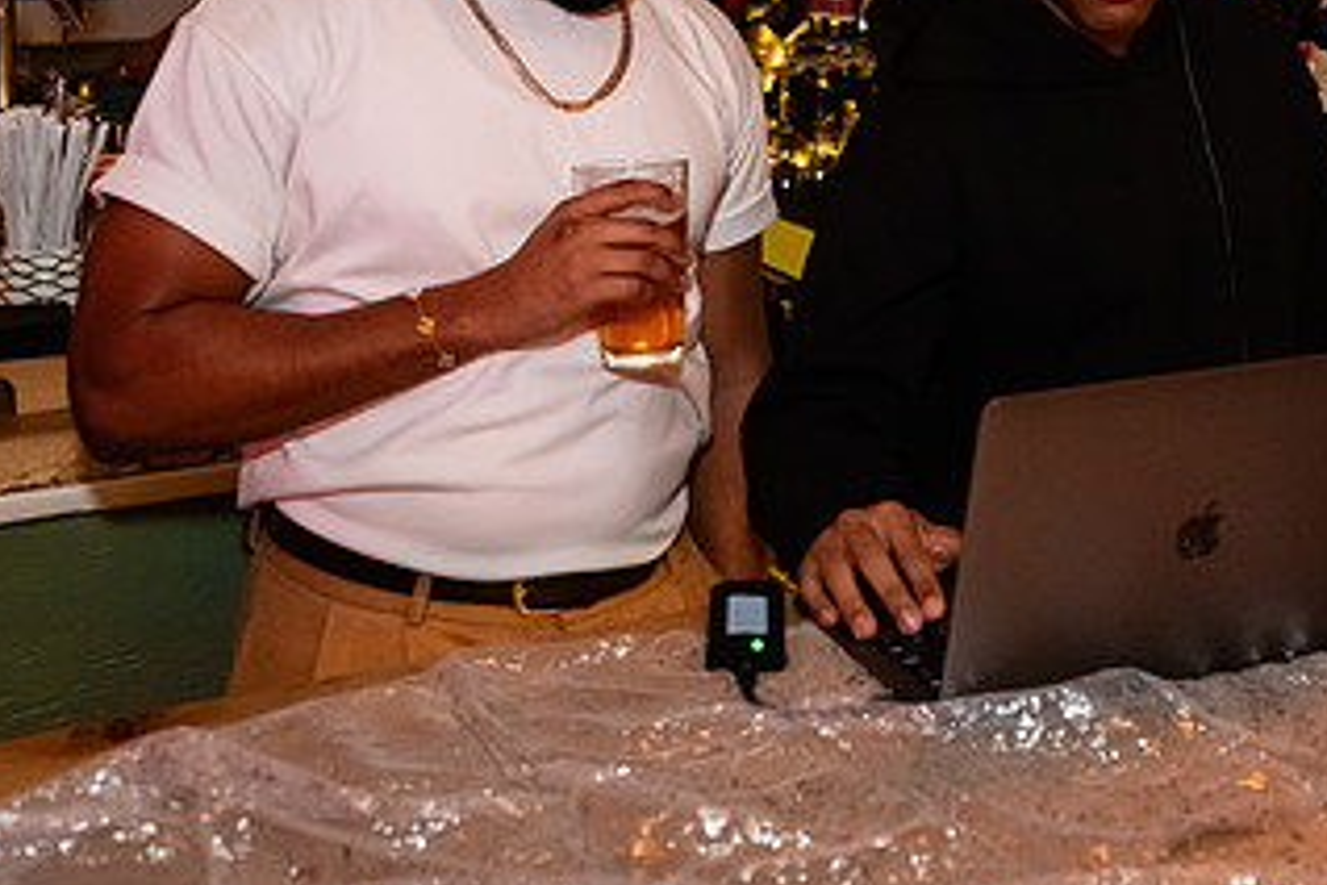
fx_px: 1990
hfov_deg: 36.7
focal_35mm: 54
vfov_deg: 24.4
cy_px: 102
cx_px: 819
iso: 3200
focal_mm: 27.5
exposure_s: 1/80
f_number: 3.2
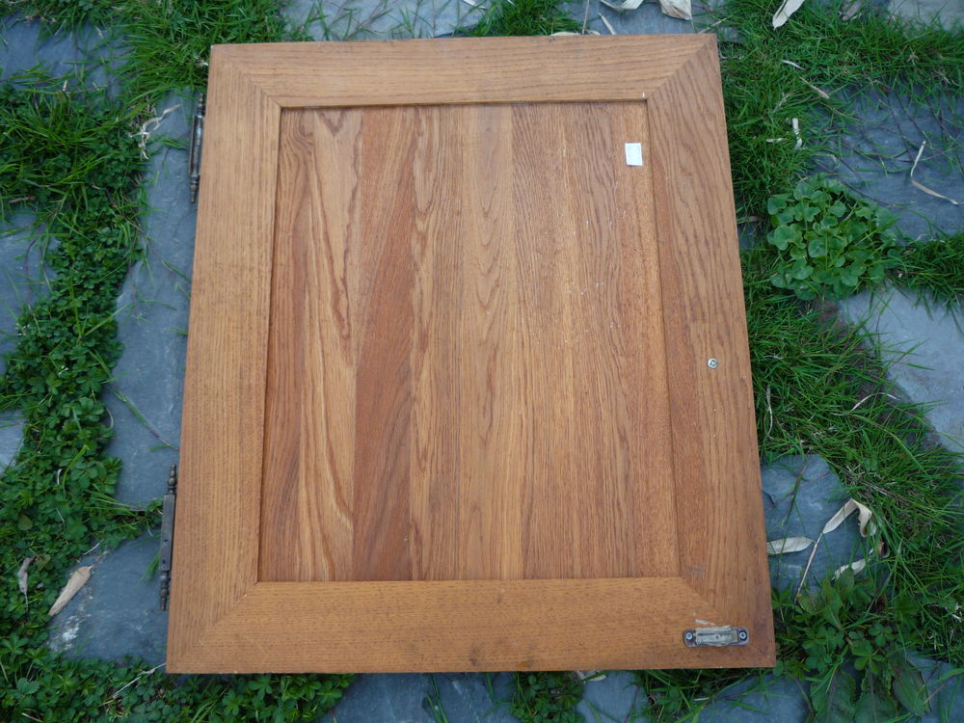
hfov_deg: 60.0
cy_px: 362
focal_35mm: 30
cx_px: 482
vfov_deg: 46.8
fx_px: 835
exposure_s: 1/50
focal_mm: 5.2
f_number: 3.3
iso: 100
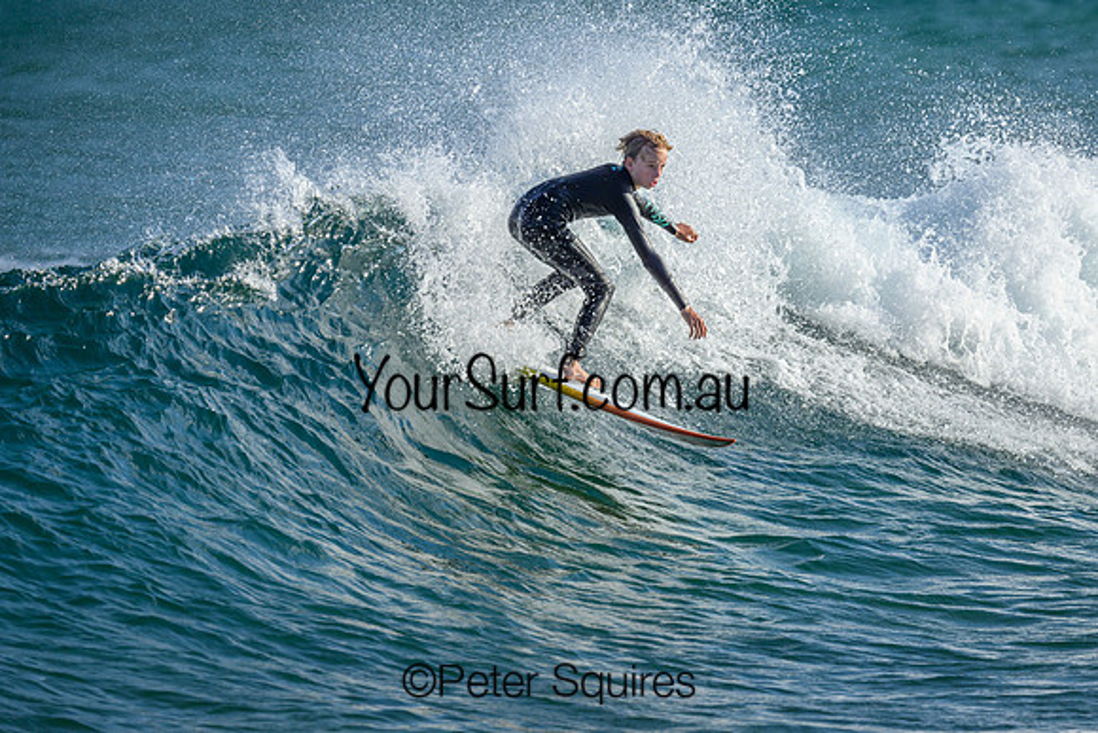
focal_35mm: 880
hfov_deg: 2.3
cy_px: 330
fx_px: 26841
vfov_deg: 1.6
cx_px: 604
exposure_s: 1/2000
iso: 250
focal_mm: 800
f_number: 6.3
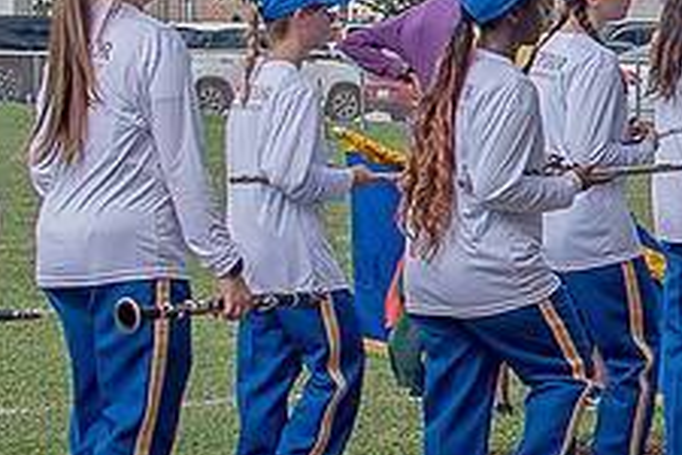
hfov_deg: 10.4
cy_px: 129
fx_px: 3561
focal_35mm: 188
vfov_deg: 7.3
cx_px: 1161
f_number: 4
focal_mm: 35
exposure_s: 1/1600
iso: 100
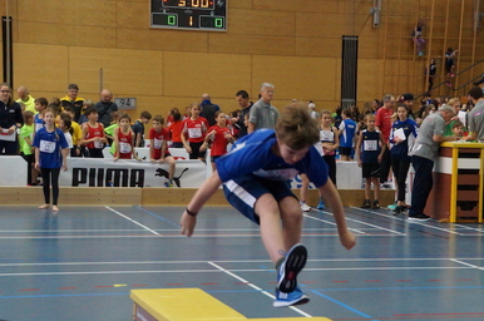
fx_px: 1409
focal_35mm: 105
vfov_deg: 13.0
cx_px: 337
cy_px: 176
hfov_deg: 19.4
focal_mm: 50
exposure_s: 1/320
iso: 3200
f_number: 5
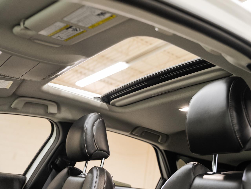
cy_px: 92
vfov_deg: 32.8
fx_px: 320
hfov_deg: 42.7
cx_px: 145
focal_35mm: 44
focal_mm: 39.7
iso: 1000
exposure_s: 1/40
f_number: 3.5
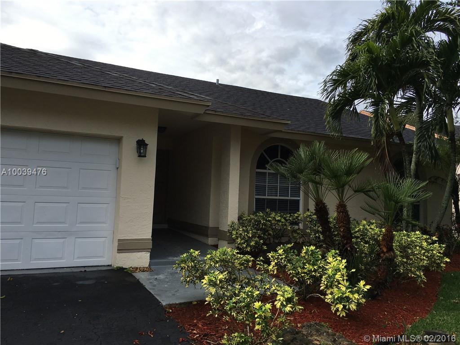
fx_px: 385
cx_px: 230
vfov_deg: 48.2
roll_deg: -1.7
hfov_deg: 61.7
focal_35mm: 29
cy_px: 172
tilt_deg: +4.3
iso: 25
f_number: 2.2
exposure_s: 1/746
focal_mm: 4.15
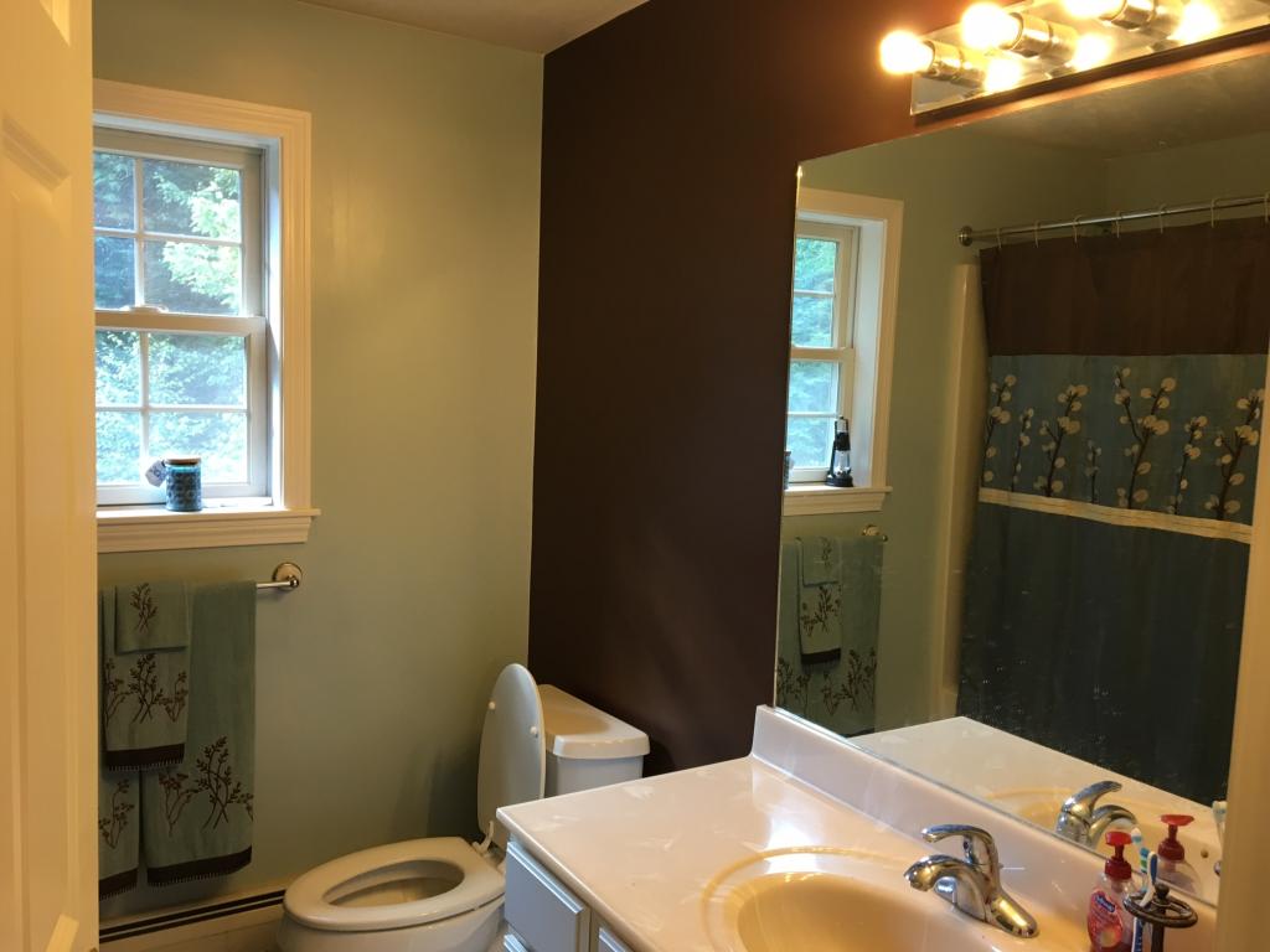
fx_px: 1064
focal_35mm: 29
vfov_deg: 48.2
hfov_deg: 61.7
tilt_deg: -5.4
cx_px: 635
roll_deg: -2.5
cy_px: 476
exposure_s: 1/30
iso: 80
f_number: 2.2
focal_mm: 4.15
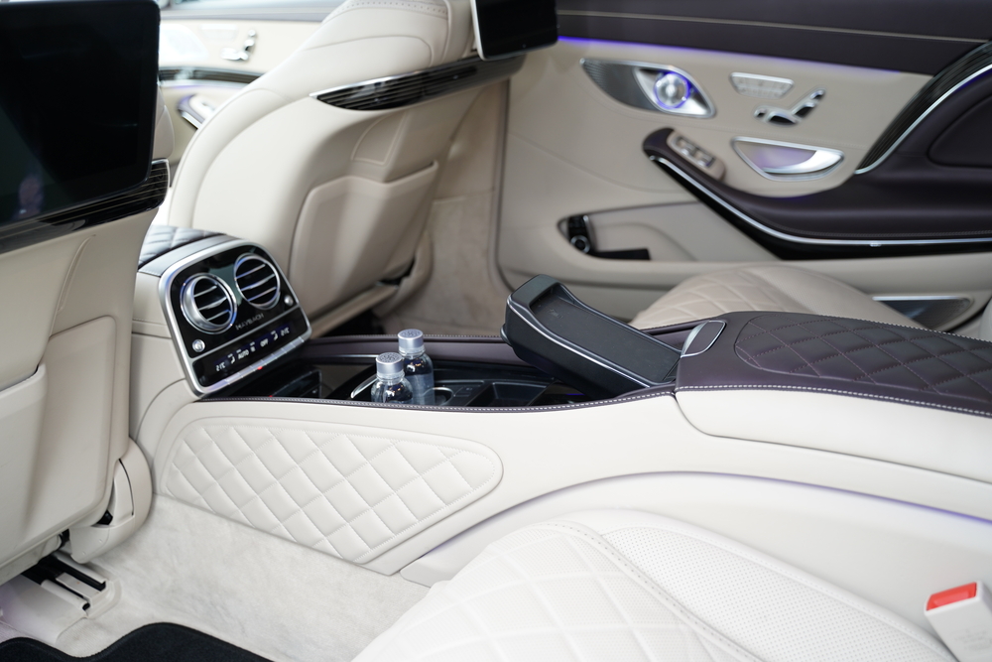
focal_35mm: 32
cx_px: 496
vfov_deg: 41.1
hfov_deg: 58.7
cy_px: 331
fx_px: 882
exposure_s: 1/80
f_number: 2.8
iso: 250
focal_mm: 32
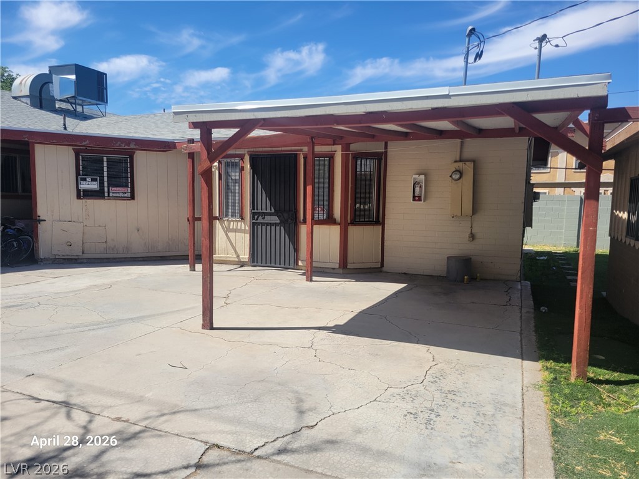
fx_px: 480
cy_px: 240
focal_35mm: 26
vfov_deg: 53.1
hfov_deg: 67.3
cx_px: 320
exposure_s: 1/2686
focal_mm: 5.4
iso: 40
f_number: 1.8
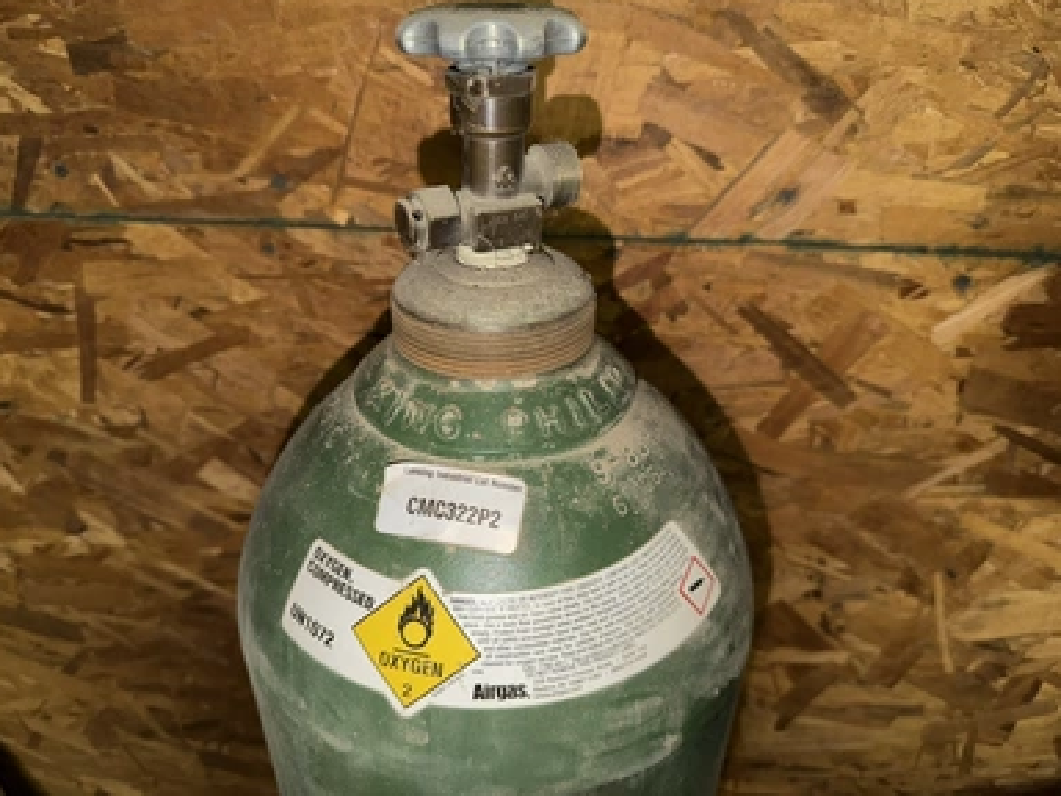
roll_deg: +0.4
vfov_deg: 54.9
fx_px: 766
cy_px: 395
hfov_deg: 69.4
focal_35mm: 25
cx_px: 514
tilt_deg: -29.4
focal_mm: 6.76
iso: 50
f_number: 1.78
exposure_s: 1/13
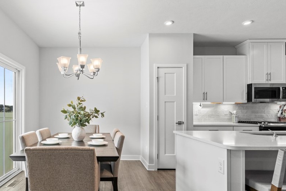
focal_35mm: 22
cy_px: 111
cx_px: 100
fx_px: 175
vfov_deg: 56.9
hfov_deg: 76.5
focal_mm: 16
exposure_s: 1/6
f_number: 8
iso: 320
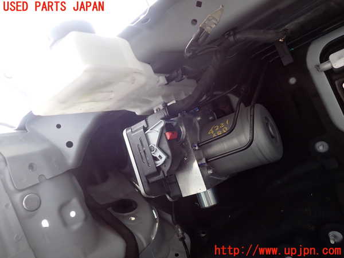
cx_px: 172
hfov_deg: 69.4
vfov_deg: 54.9
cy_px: 129
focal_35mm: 25
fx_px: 248
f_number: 2
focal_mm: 4.5
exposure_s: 1/60
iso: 160
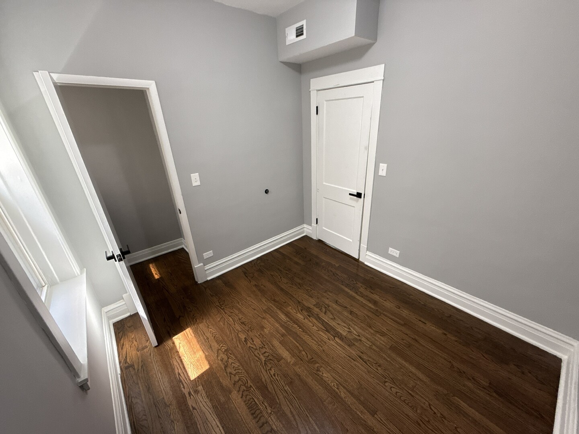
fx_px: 234
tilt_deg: -22.9
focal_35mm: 14
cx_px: 290
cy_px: 217
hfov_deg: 102.1
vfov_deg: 85.7
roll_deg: +1.8
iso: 320
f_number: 2.2
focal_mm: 2.22
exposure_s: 1/120
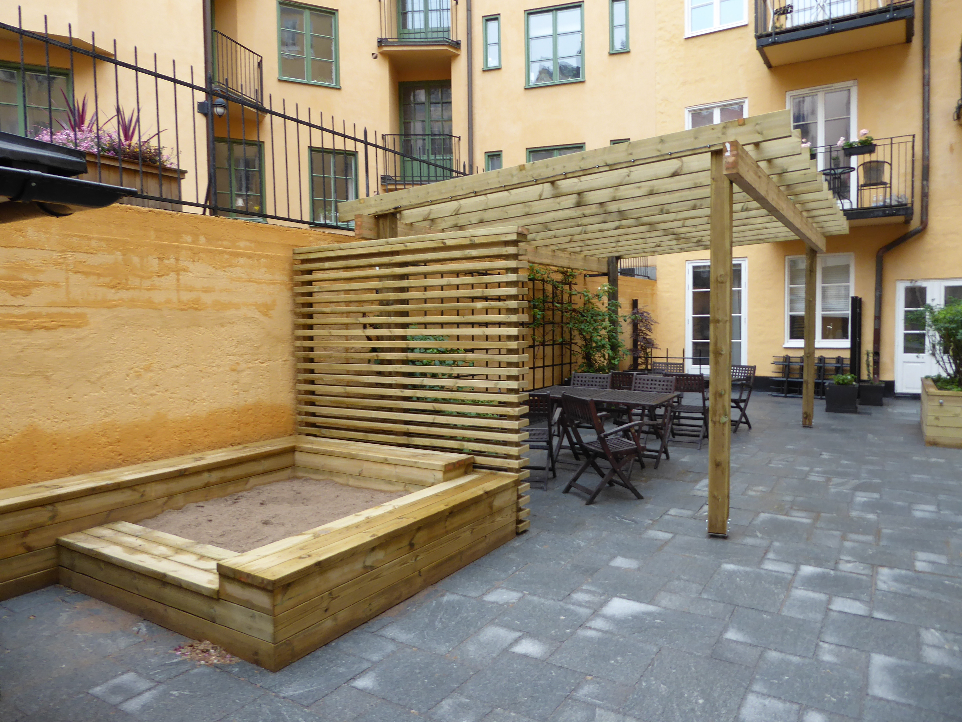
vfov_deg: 54.9
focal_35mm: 25
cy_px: 361
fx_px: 695
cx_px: 481
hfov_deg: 69.4
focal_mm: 4.3
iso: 125
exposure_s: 1/60
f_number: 3.3
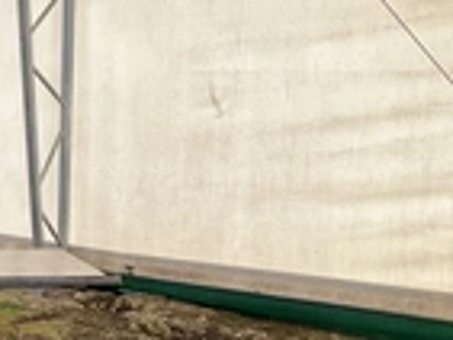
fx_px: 1074
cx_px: -186
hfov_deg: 20.9
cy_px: 276
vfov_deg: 17.9
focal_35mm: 82
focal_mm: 3
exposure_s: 1/256
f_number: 1.8
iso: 25
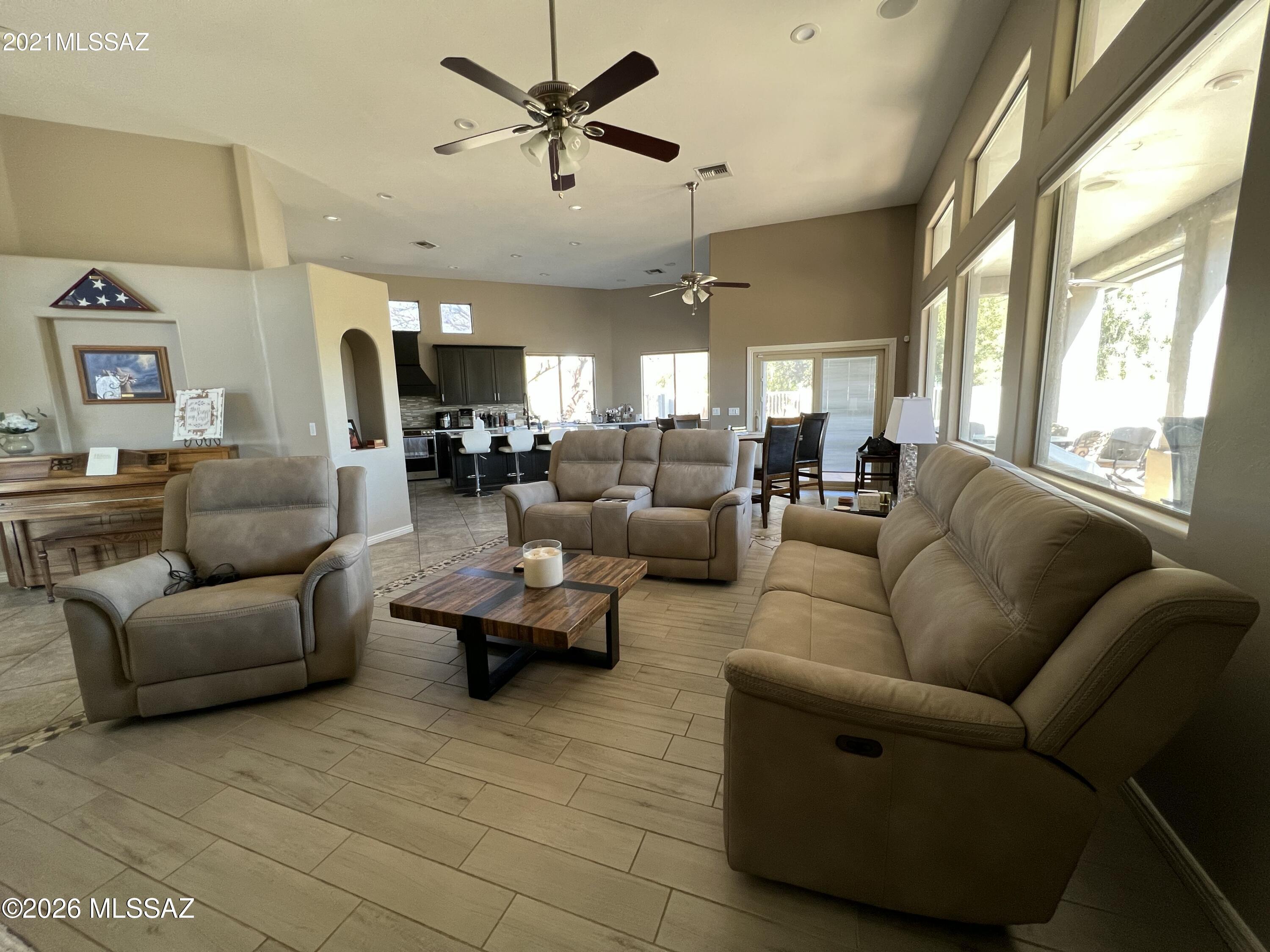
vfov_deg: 89.9
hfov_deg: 106.2
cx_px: 635
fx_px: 477
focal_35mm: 13
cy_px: 476
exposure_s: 1/99
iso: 200
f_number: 1.8
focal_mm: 1.57
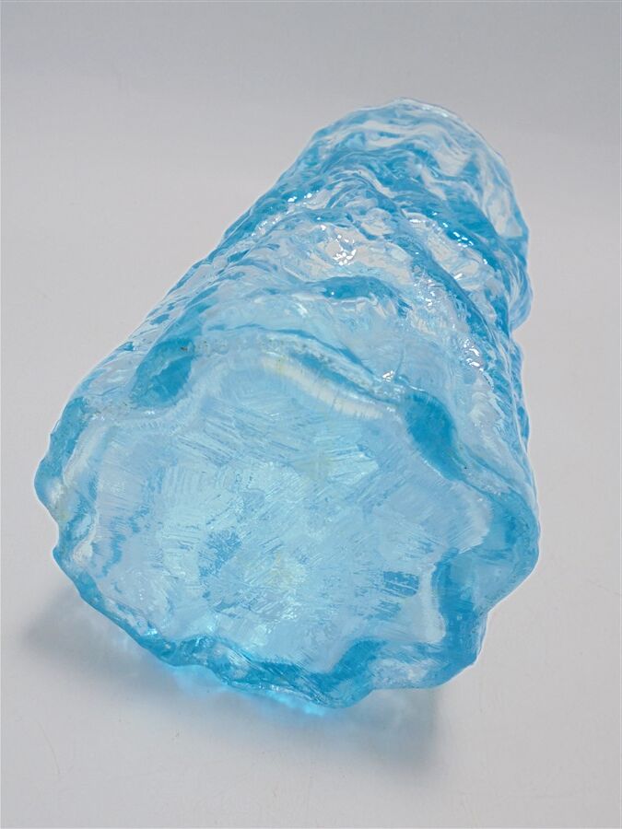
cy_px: 414
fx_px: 695
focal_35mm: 29
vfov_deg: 61.7
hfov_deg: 48.2
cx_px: 311
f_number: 3.7
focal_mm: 5.3
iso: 100
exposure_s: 1/80
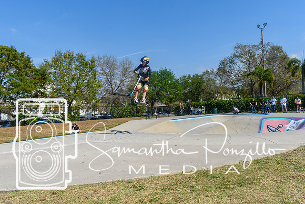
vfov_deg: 48.0
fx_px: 229
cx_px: 152
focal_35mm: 27
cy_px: 102
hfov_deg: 67.4
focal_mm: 18
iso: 200
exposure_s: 1/500
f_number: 10
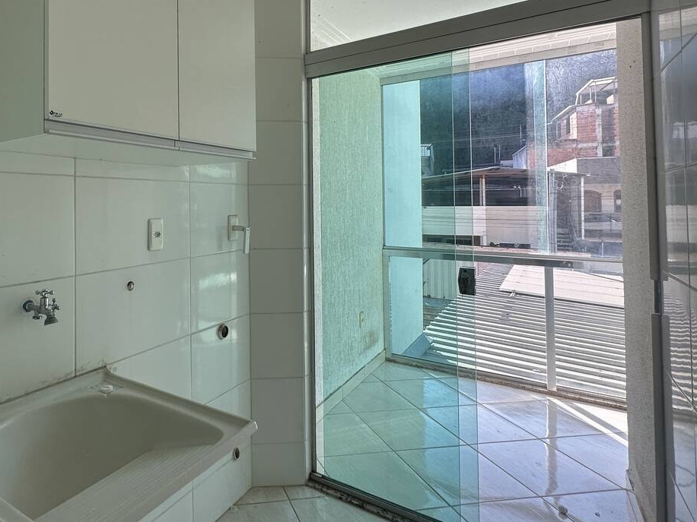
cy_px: 195
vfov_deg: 60.3
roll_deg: -0.1
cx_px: 197
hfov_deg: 72.4
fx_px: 443
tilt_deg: +1.2
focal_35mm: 22
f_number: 2.2
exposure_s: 1/160
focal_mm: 2.22
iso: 40
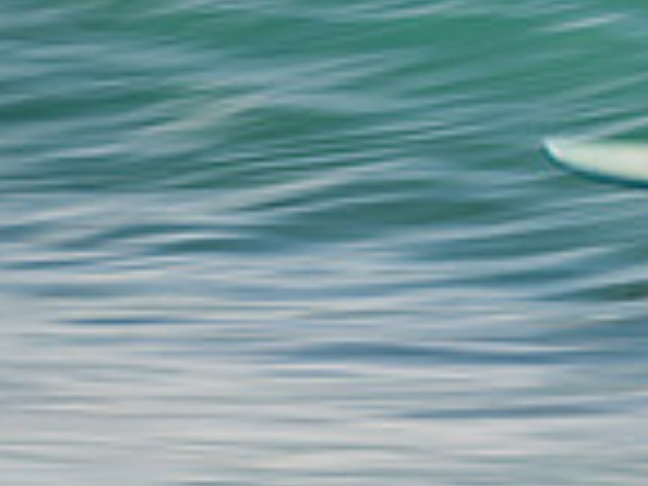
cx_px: 1112
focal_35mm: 1932
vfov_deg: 0.8
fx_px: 36166
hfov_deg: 1.0
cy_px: -65
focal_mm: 500
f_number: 13
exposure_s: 1/20
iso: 31
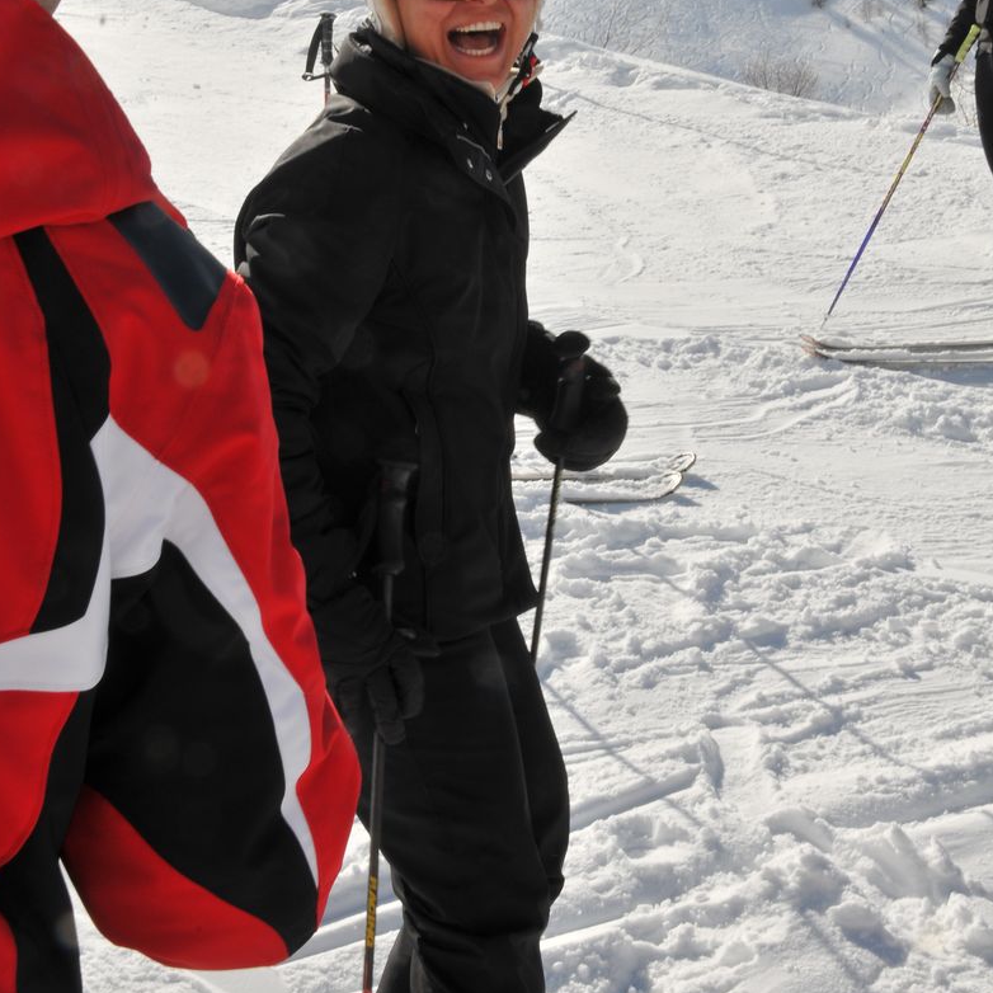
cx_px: 495
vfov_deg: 30.2
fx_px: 1839
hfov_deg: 30.2
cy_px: 408
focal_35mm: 57
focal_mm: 29
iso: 200
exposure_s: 1/80
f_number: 25
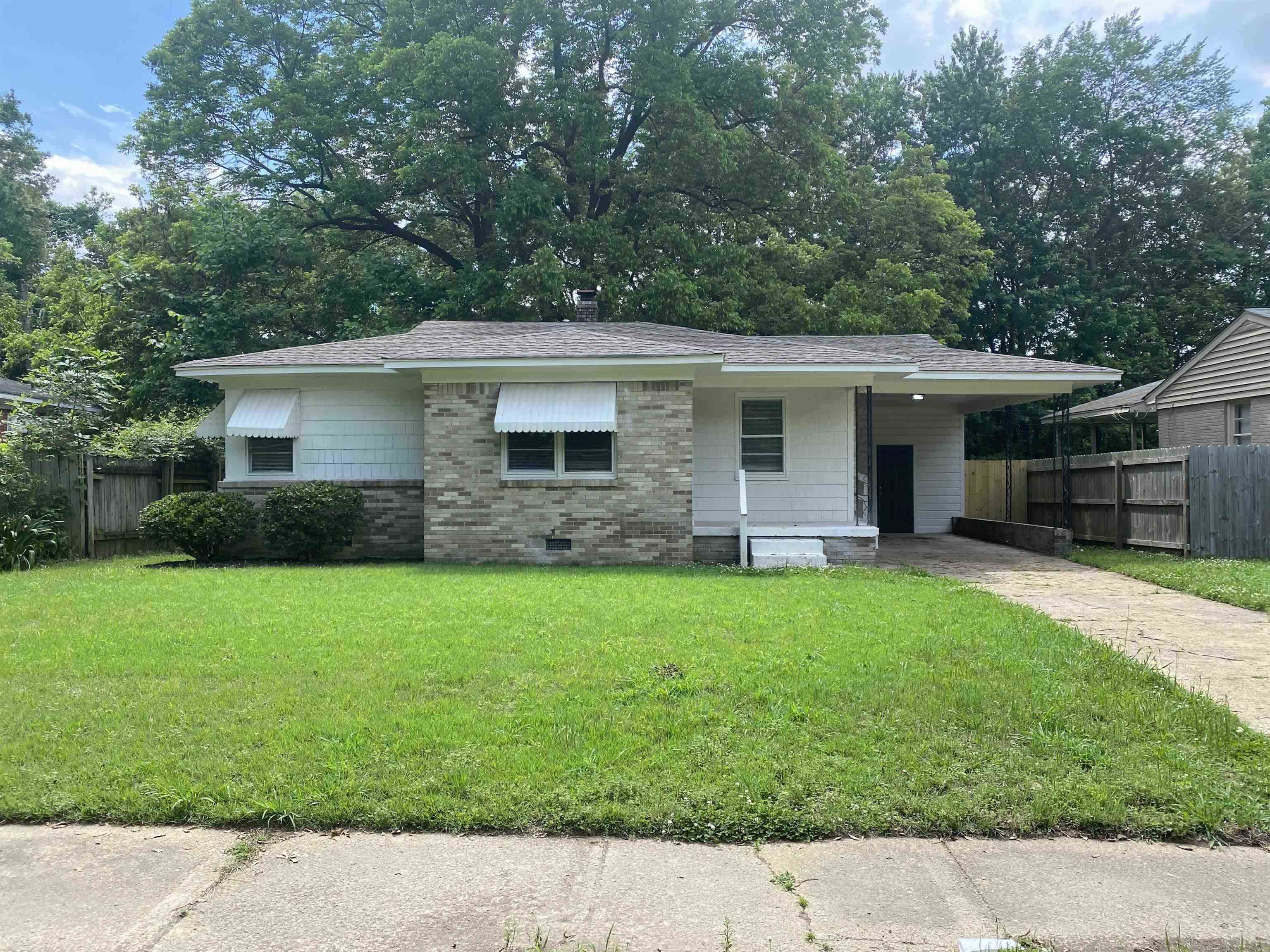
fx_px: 954
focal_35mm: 26
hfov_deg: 67.3
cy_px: 476
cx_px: 635
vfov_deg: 53.1
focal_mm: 4.25
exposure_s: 1/747
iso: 32
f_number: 1.8
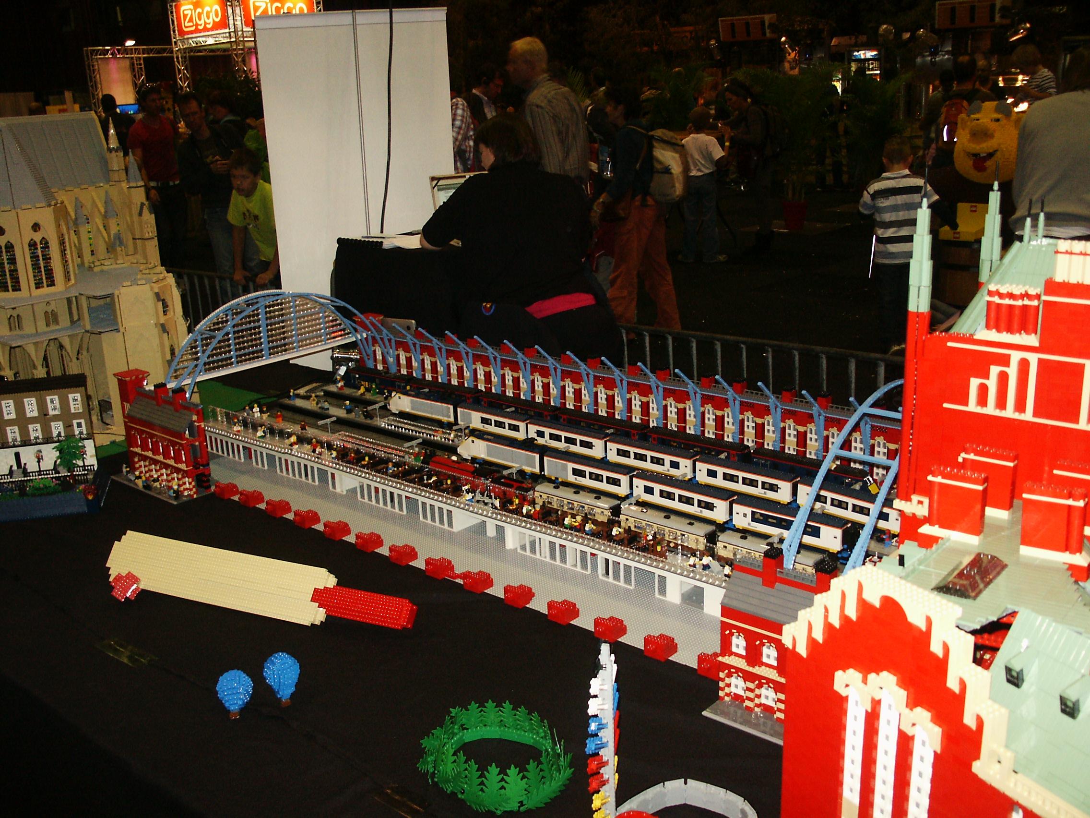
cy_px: 409
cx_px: 545
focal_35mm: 35
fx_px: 1102
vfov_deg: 40.7
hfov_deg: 52.6
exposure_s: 1/45
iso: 200
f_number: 3
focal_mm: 7.18
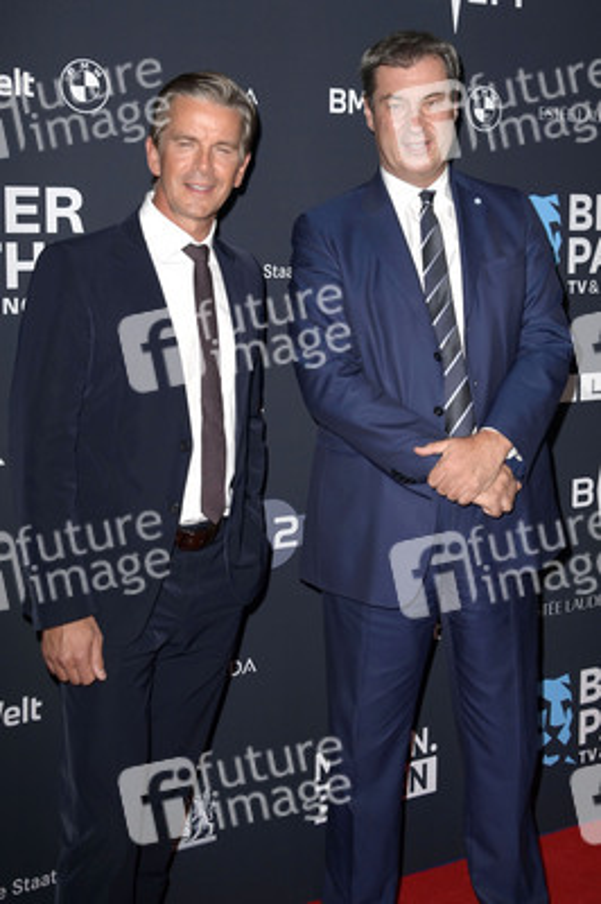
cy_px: 452
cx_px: 300
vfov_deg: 44.5
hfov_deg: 30.5
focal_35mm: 44
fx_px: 1104
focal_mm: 44
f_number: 5.6
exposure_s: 1/250
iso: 800
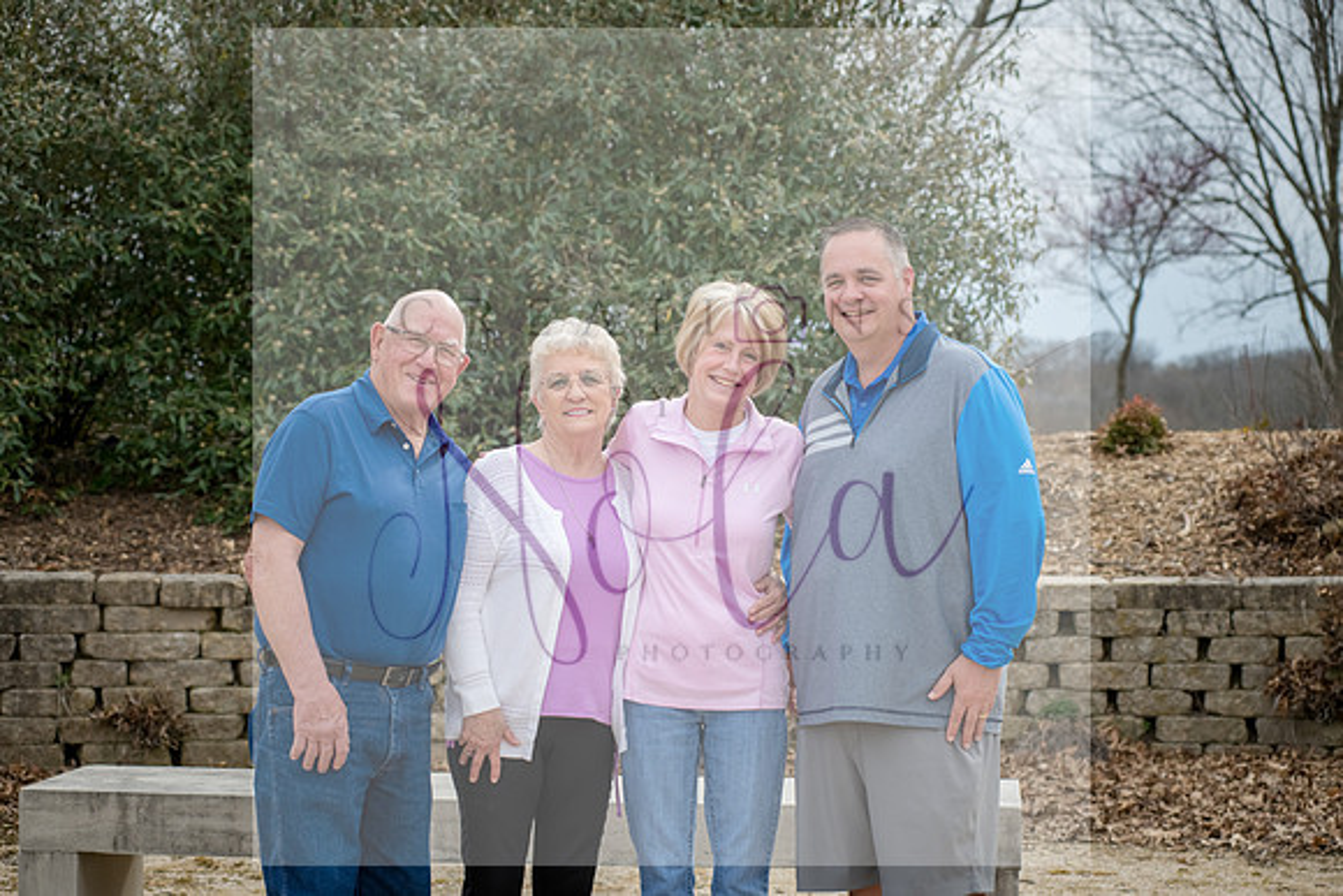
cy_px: 448
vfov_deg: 17.1
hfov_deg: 25.4
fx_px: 2985
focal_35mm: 80
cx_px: 672
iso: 400
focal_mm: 80
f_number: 6.3
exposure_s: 1/640
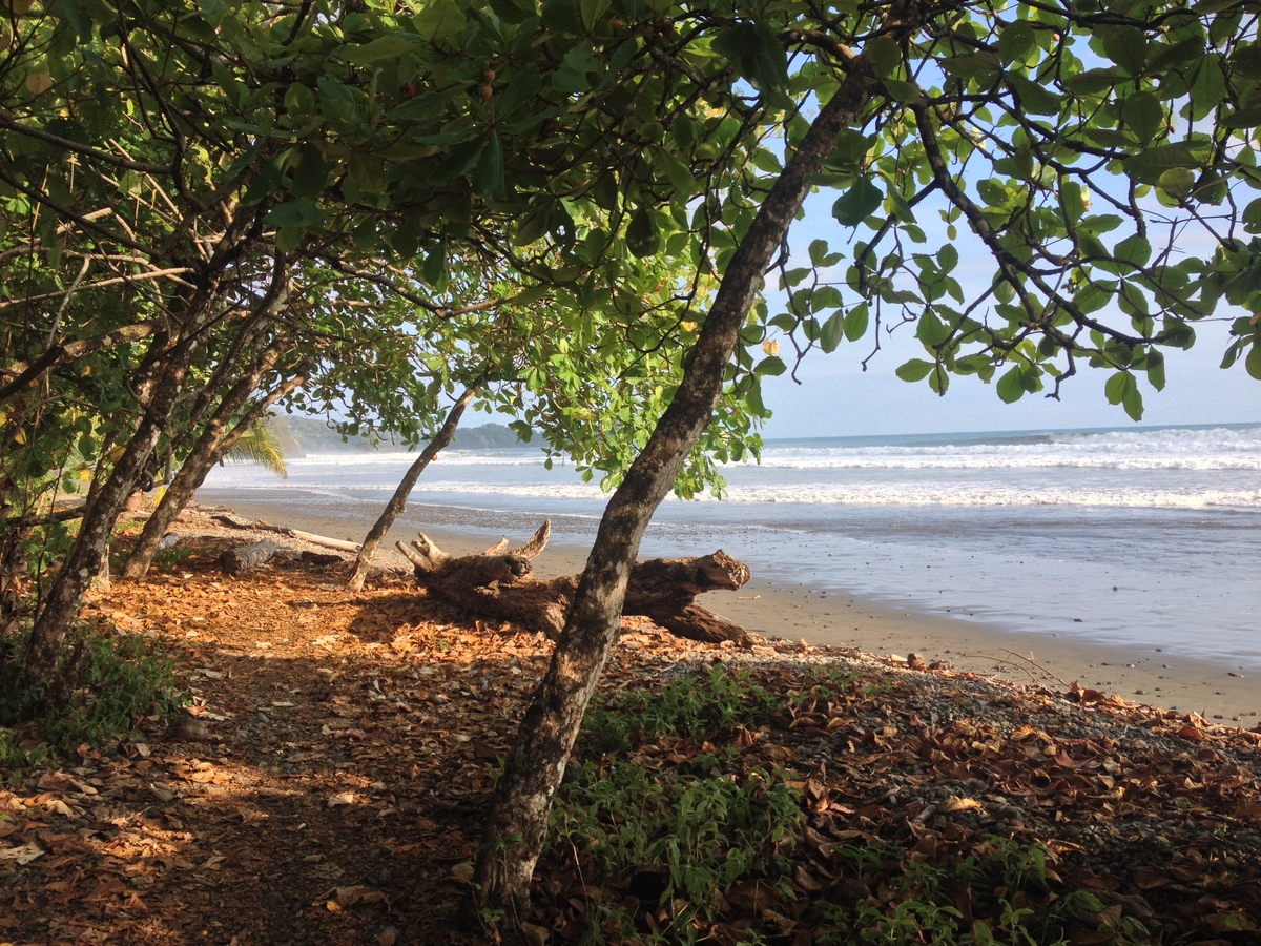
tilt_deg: -4.4
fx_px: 1275
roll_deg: +2.1
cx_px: 630
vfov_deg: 40.7
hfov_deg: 52.6
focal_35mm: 35
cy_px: 473
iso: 50
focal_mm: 4.28
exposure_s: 1/812
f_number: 2.4
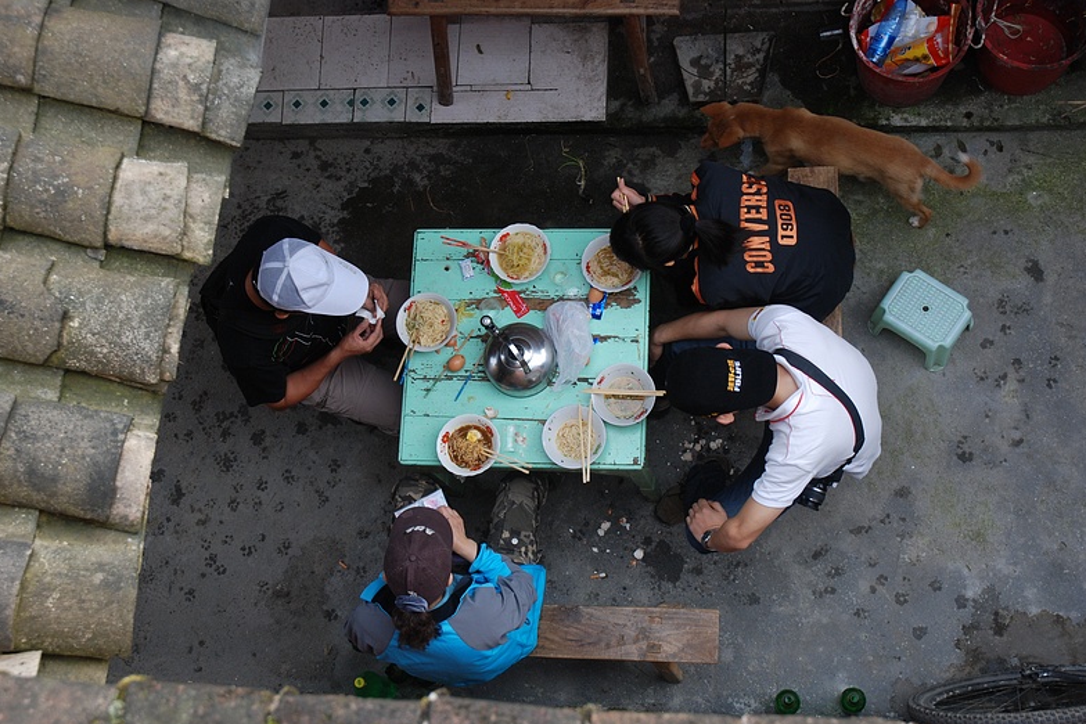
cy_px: 360
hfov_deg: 41.5
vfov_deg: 28.4
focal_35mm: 48
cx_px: 546
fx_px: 1433
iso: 250
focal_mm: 31
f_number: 5.6
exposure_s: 1/100
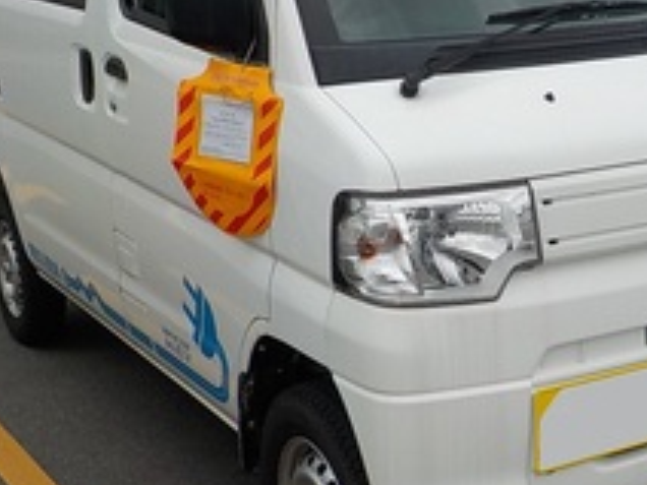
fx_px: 1271
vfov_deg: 21.6
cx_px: 497
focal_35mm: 68
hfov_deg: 28.1
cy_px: 247
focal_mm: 4.1
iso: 125
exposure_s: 1/1000
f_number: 3.3
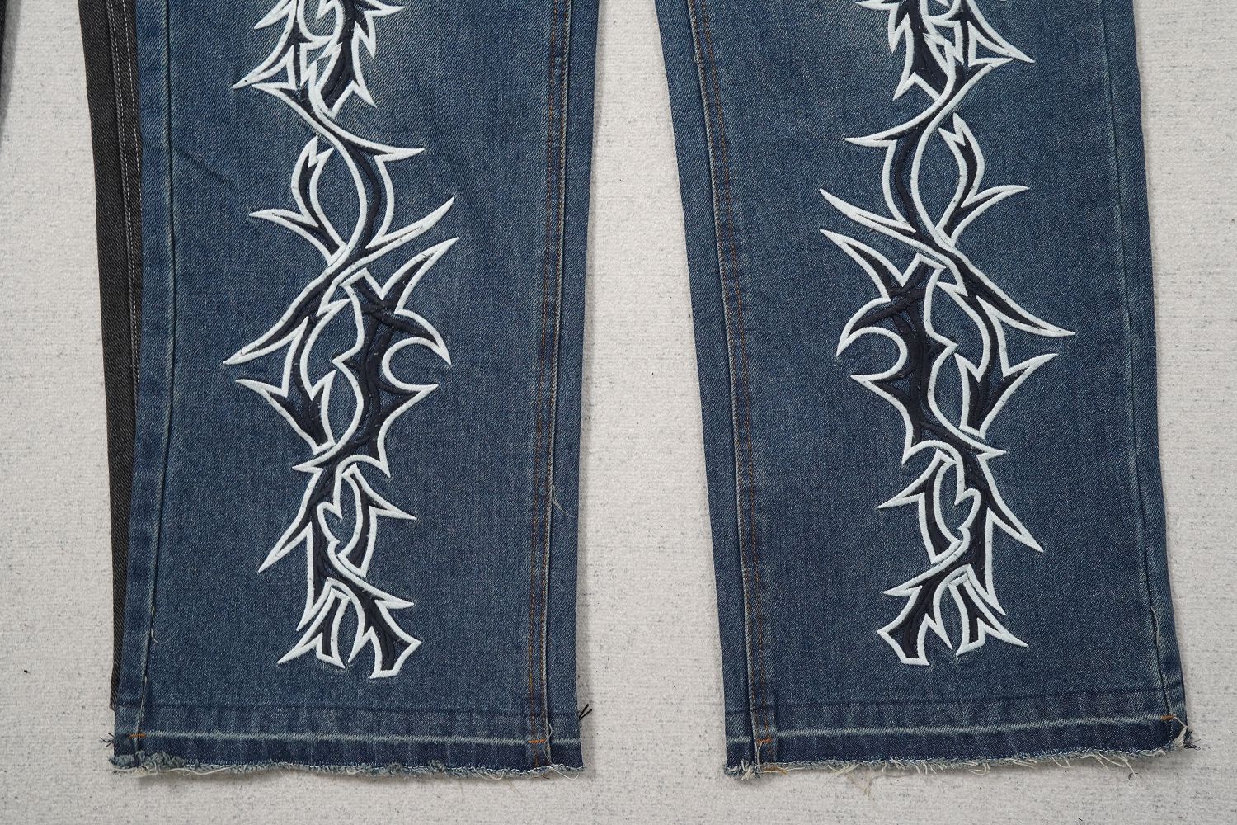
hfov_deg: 54.4
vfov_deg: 37.9
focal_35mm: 35
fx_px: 1203
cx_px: 618
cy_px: 412
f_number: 10
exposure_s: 1/100
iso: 1600
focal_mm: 35
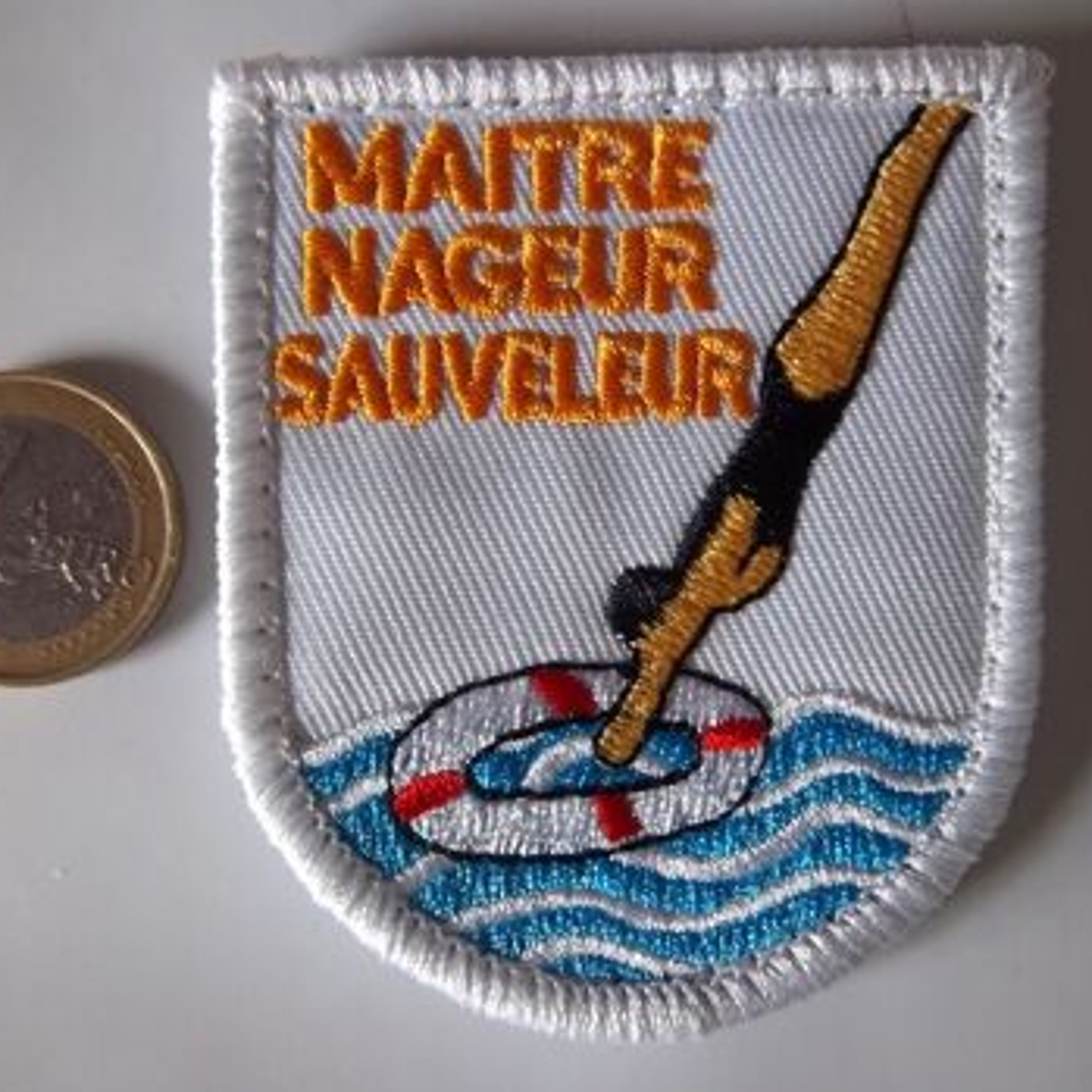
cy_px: 544
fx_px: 1213
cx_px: 557
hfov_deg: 48.4
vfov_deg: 48.5
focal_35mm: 34
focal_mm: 5.05
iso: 100
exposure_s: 1/30
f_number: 3.5
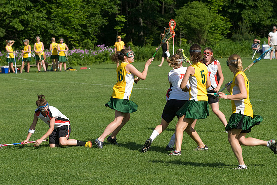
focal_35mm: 168
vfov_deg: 8.2
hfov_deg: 12.2
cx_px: 139
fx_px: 1294
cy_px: 92
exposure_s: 1/1250
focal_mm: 110
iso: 400
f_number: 6.3
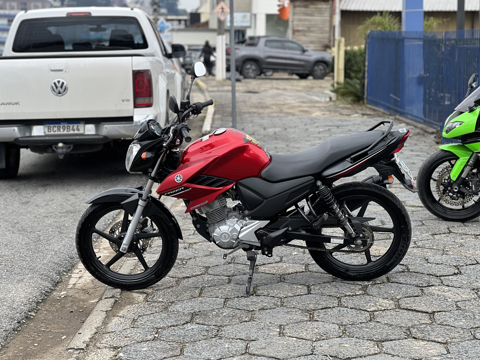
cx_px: 240
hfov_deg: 25.3
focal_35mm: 77
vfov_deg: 19.1
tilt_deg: -7.4
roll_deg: -0.1
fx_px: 1068
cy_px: 180
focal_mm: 9
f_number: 2.8
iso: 25
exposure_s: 1/186
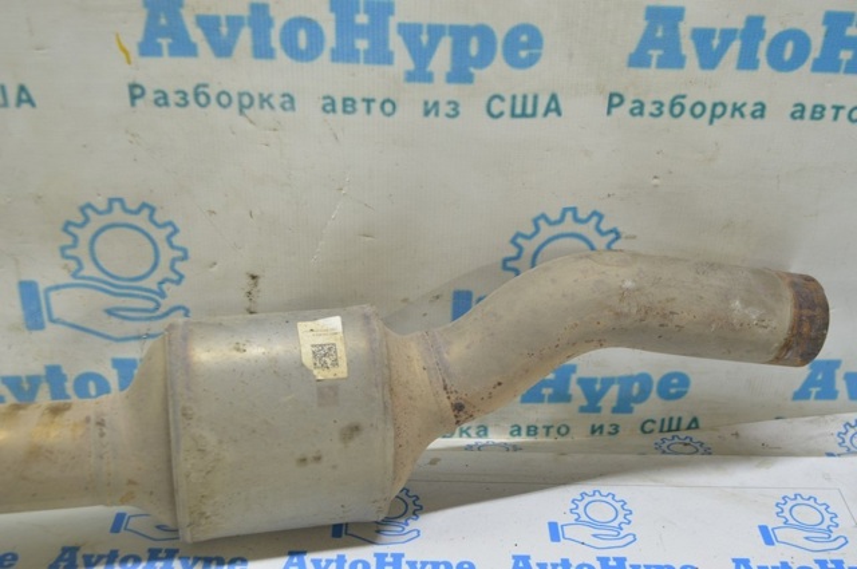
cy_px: 284
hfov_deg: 45.0
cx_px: 428
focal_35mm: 44
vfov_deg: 30.8
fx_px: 1034
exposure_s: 1/20
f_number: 5.6
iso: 400
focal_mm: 29
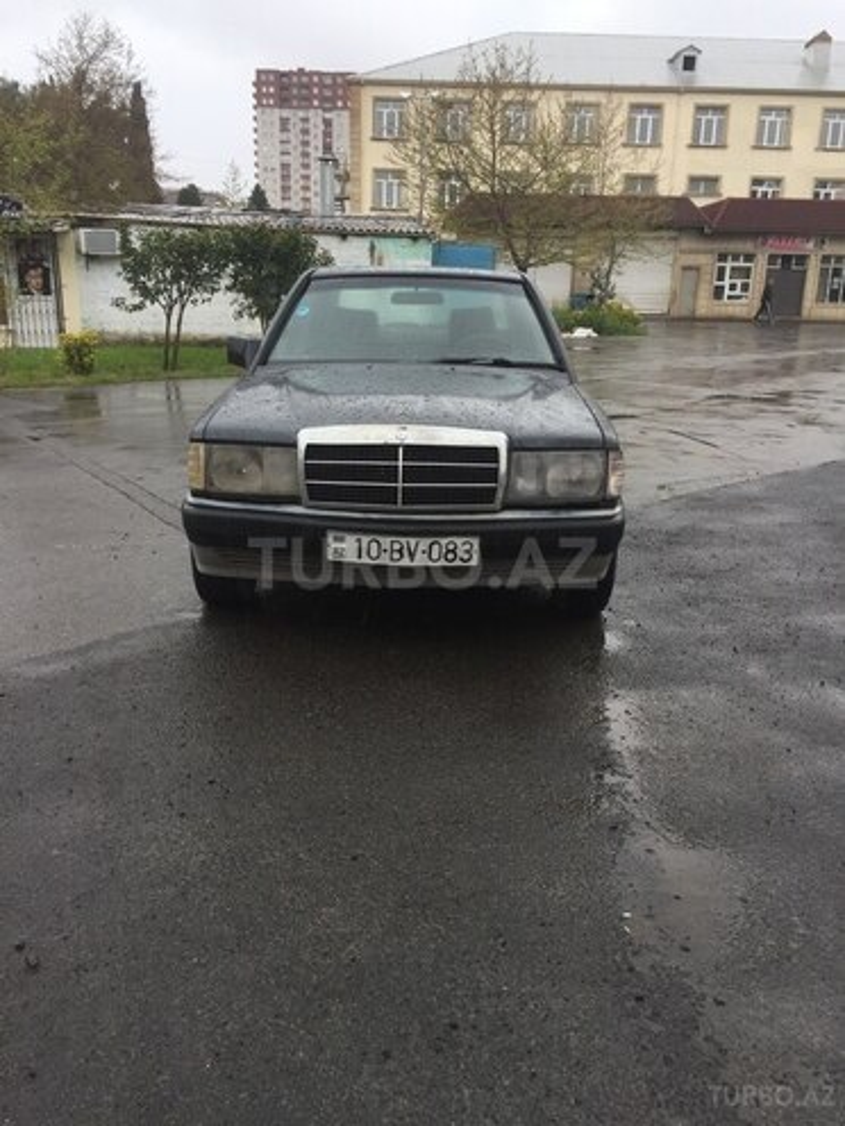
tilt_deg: -14.9
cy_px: 563
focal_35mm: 29
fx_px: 944
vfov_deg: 61.7
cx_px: 422
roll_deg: -1.5
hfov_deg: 48.2
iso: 32
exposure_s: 1/366
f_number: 2.2
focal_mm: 4.15
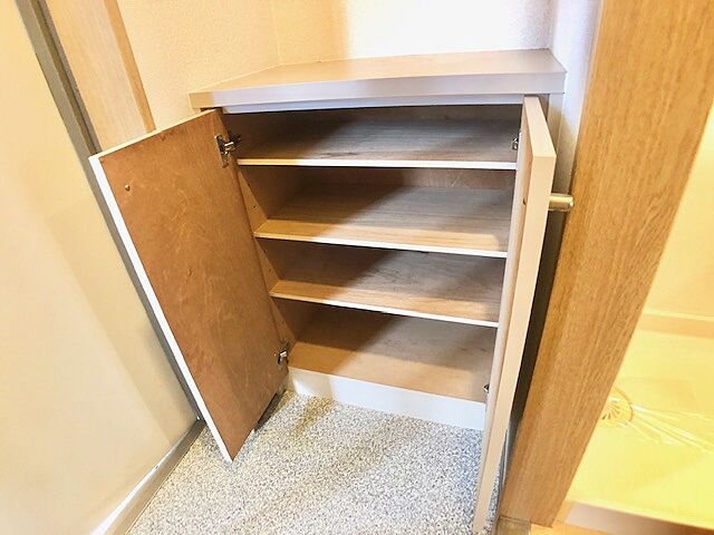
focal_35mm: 28
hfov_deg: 63.4
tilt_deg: -32.5
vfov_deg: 49.7
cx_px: 357
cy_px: 268
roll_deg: +8.1
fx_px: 578
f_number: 1.8
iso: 100
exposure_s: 1/13
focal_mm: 3.99
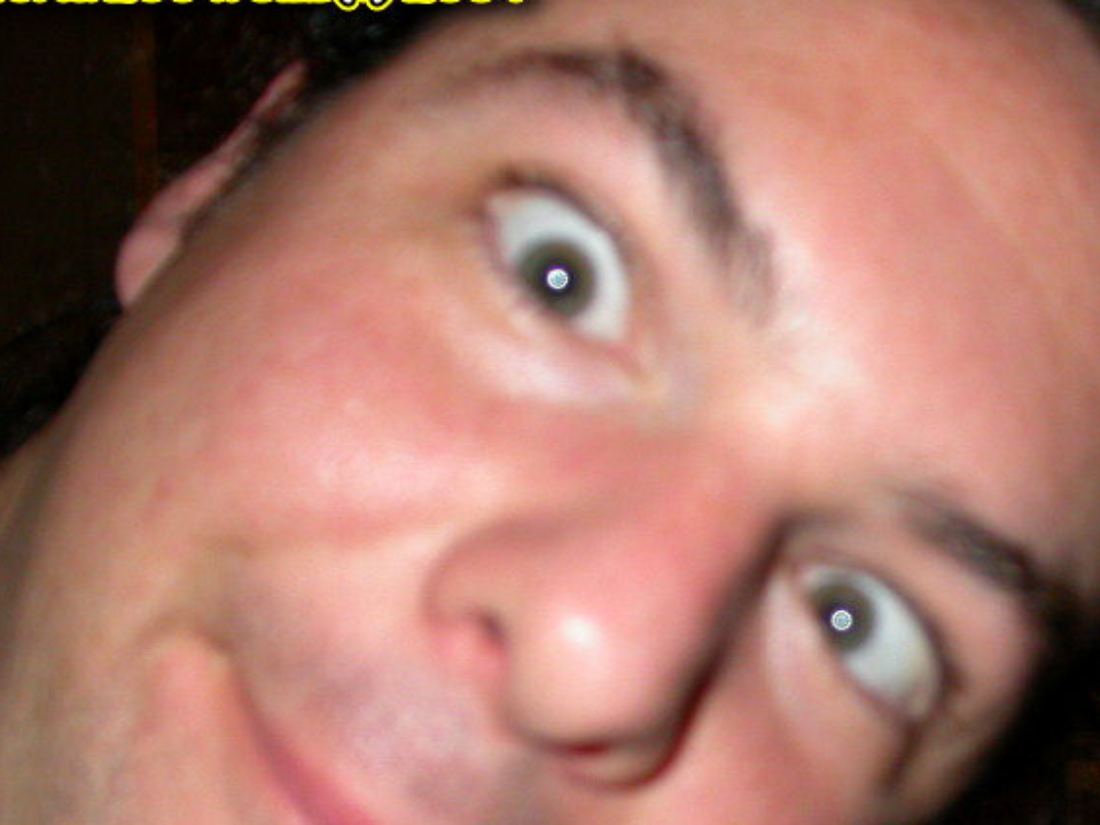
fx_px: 2193
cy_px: 692
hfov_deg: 27.8
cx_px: 815
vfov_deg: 21.0
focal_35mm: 69
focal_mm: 7.85
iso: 100
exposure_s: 1/60
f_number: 2.6
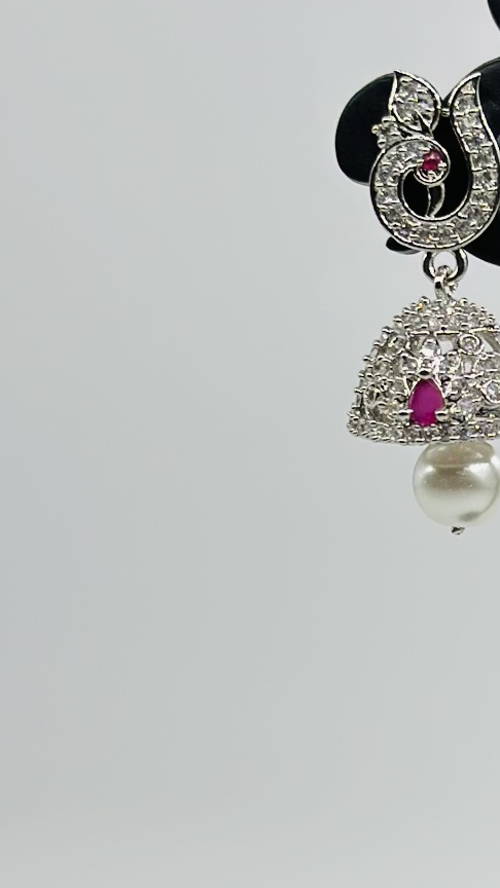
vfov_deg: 17.5
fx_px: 2876
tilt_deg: -5.3
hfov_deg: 9.7
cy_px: 583
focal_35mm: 122
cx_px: 723
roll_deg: +0.8
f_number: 1.78
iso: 80
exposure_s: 1/1565
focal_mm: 6.86
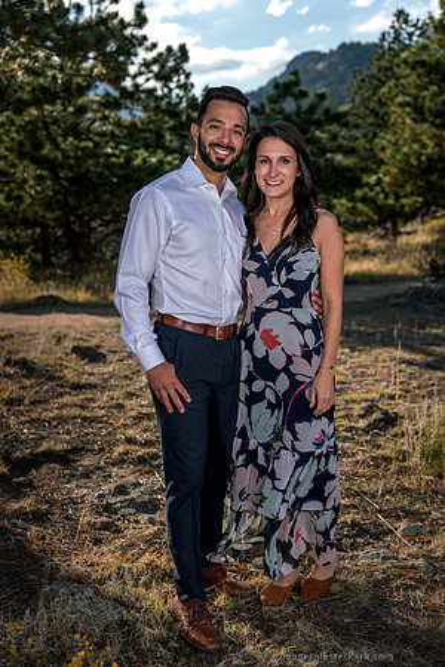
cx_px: 222
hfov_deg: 27.0
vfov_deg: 39.6
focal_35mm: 50
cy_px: 334
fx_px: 927
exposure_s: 1/1600
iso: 160
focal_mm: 50
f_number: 4
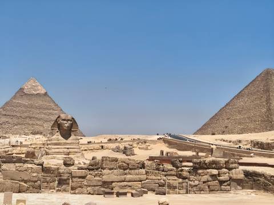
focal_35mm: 46
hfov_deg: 41.2
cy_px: 102
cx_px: 137
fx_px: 364
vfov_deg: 31.5
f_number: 1.7
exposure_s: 1/1058
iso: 50
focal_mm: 6.06
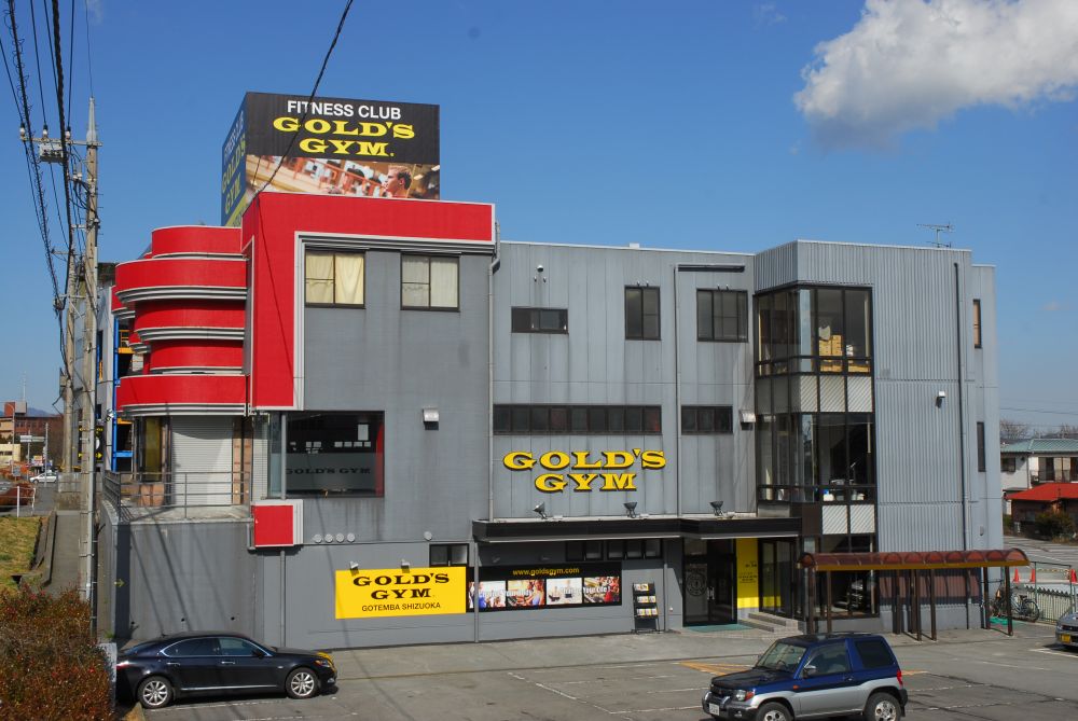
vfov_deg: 30.9
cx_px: 539
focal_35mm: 44
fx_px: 1304
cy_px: 360
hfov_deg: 44.9
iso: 100
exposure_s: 1/180
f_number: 11
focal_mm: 29
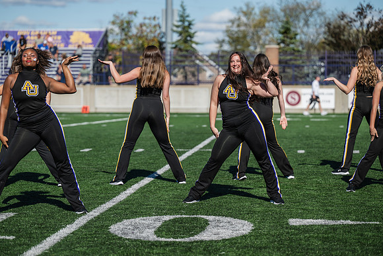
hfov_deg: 17.1
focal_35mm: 120
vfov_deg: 11.4
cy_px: 128
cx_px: 192
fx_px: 1277
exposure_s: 1/1600
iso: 80
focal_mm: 120
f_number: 3.2
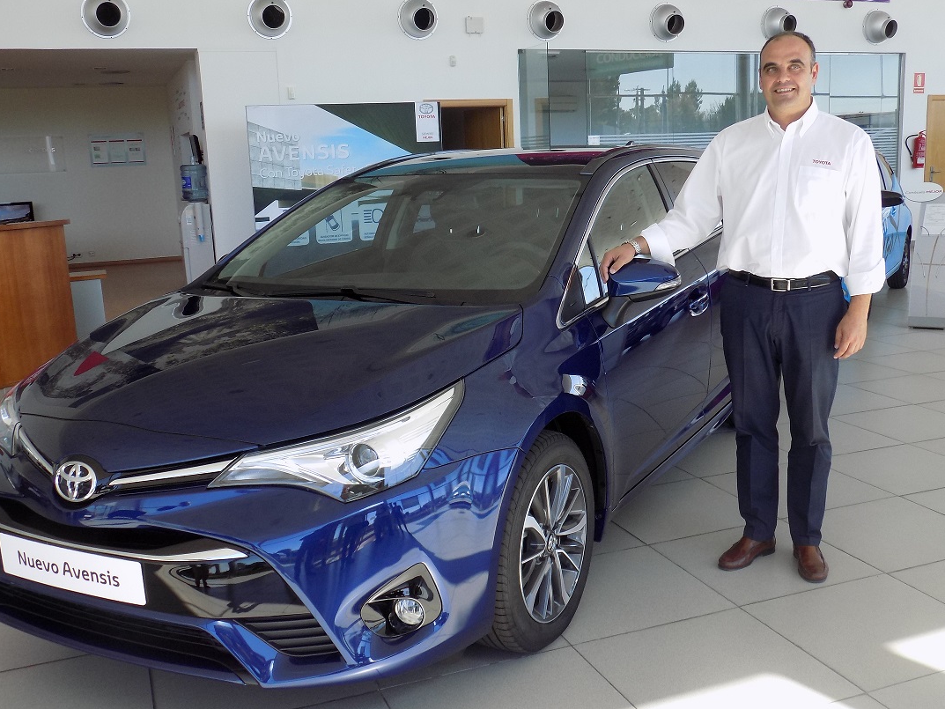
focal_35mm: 36
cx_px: 492
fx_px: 983
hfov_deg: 51.3
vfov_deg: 39.6
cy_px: 381
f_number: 3.3
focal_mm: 5.3
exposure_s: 1/160
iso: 80
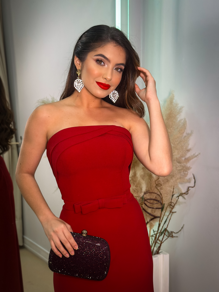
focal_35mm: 48
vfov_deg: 39.7
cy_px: 146
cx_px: 110
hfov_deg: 30.3
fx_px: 405
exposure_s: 1/120
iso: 100
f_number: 1.8
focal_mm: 6.86
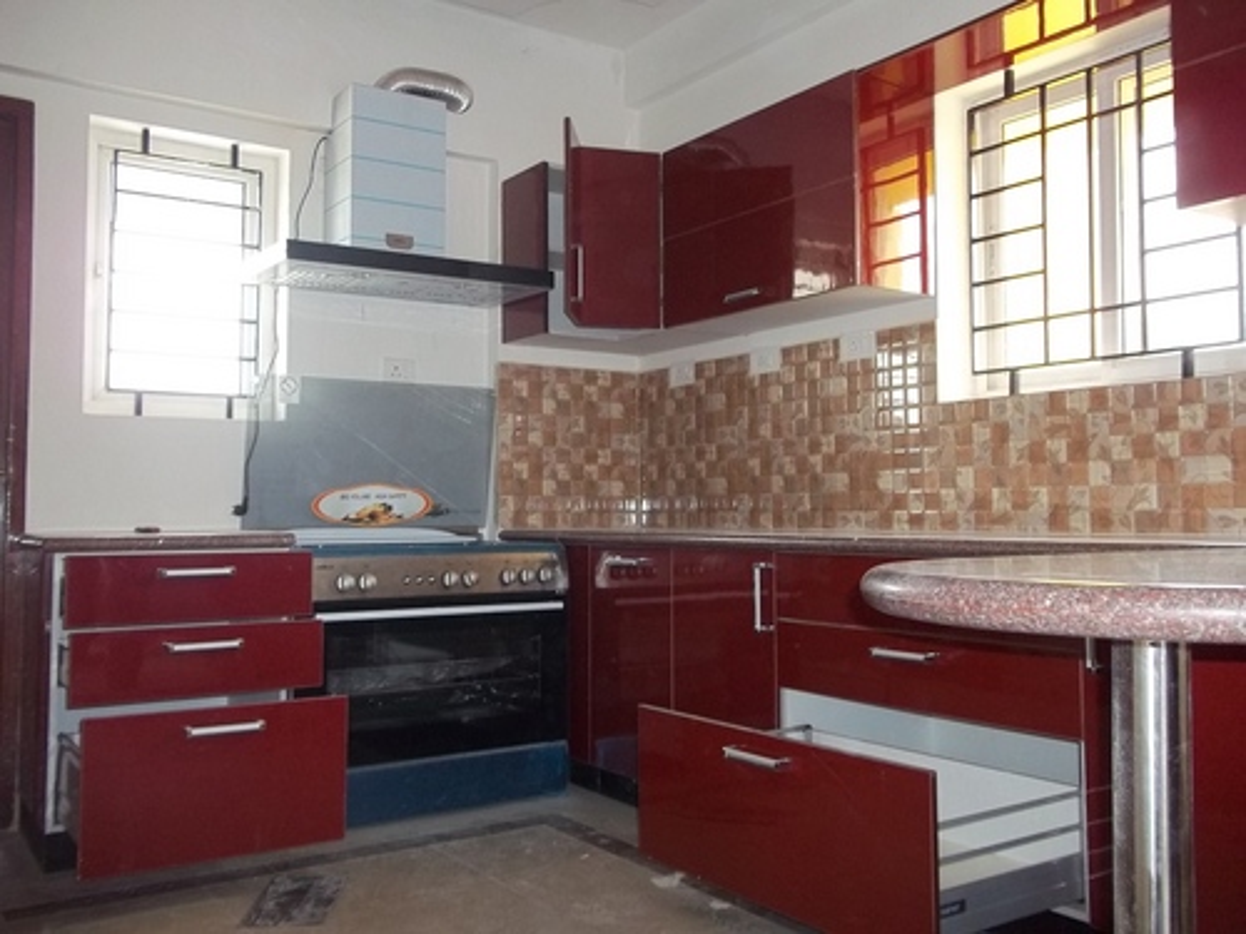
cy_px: 467
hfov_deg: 56.8
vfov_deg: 44.2
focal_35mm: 32
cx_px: 623
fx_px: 1152
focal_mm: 5.7
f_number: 2.9
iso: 160
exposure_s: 1/30
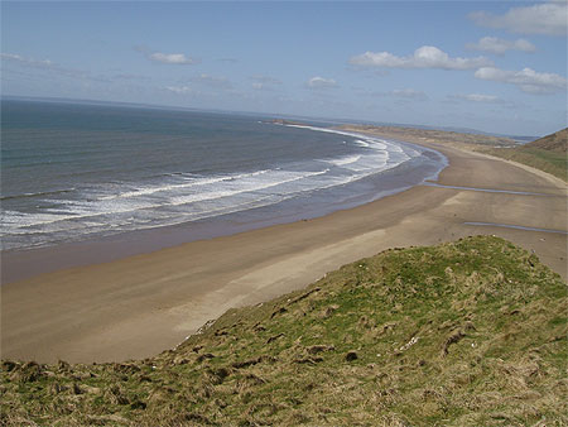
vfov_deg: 39.7
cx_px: 284
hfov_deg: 51.3
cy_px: 214
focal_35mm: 36
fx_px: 591
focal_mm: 6
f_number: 4.8
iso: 80
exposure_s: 1/1000
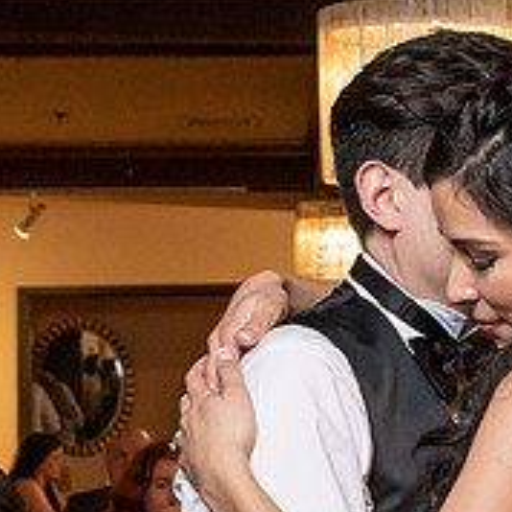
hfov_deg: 13.0
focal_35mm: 133
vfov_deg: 13.1
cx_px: 438
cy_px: 265
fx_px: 2226
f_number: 5.6
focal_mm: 35
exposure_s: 1/200
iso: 2000
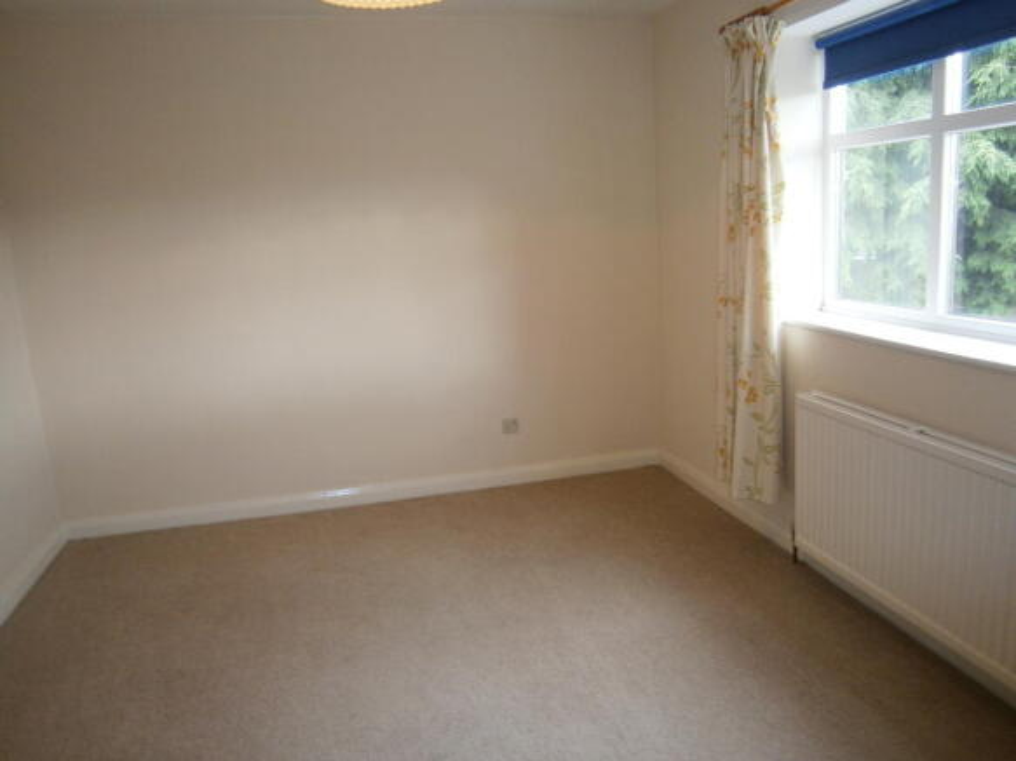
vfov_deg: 53.0
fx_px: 763
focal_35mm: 26
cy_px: 380
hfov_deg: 67.3
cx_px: 508
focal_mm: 4.7
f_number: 2.8
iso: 125
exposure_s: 1/30
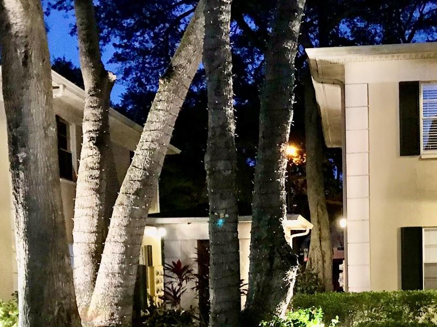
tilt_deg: -1.4
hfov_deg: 35.3
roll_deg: +1.2
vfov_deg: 26.3
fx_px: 682
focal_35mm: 54
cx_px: 282
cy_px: 284
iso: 125
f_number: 1.8
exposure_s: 1/4
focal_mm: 3.99
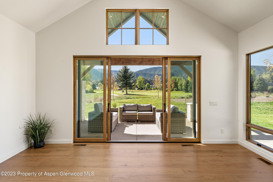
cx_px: 136
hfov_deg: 84.0
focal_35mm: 20
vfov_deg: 62.0
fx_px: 152
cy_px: 91
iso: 320
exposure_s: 1/50
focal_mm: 20
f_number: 7.1
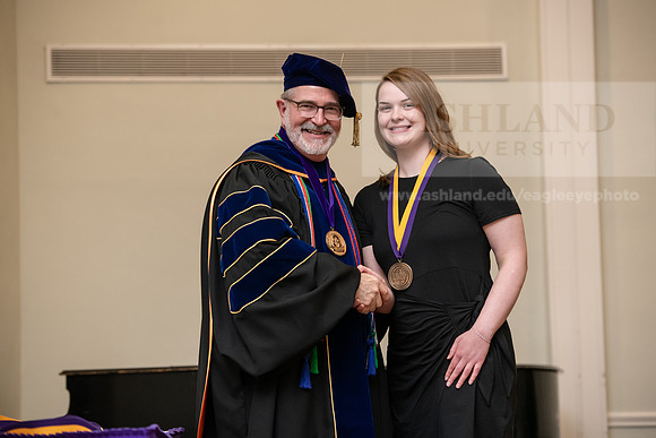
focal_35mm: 122
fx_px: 2224
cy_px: 219
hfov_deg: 16.8
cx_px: 328
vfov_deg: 11.2
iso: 2000
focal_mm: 122
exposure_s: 1/200
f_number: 4
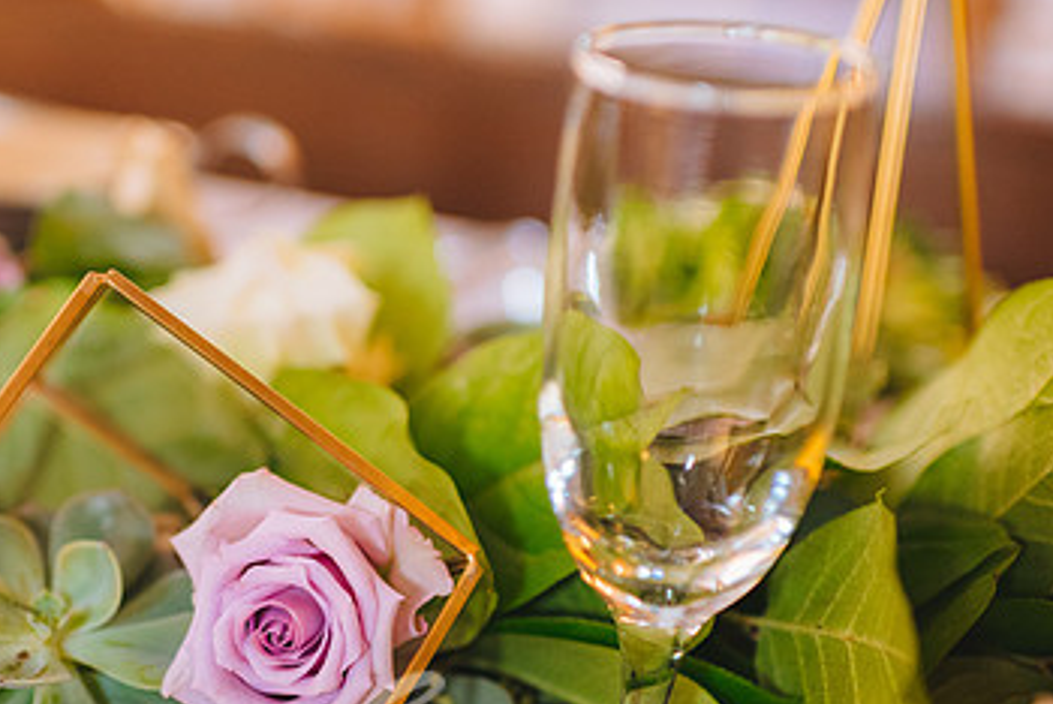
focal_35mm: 58
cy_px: 501
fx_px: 1698
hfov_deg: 33.8
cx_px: 271
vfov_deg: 23.3
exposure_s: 1/160
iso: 1600
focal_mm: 35
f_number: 2
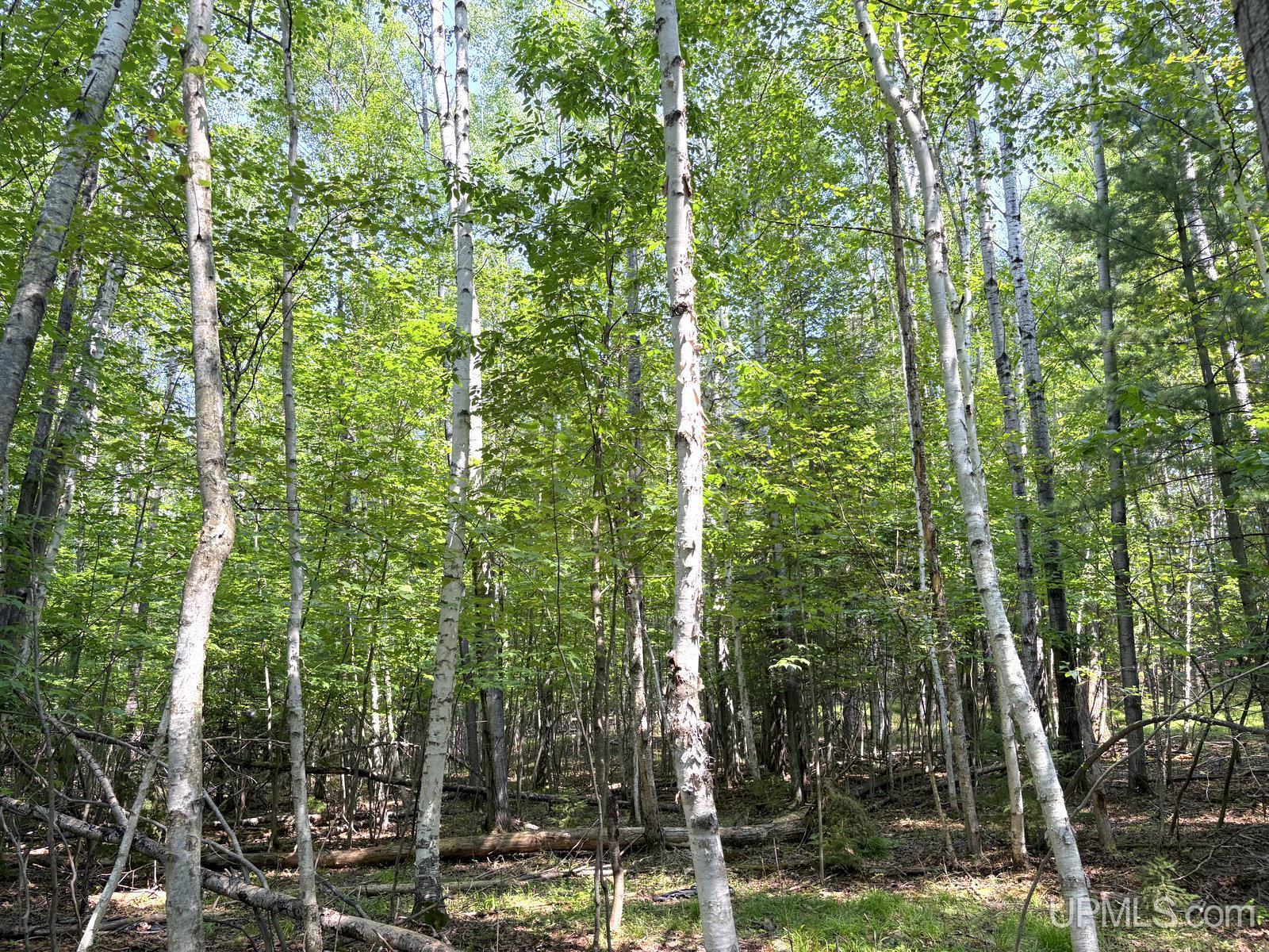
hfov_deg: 67.3
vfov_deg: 53.1
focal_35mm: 26
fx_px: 953
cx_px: 634
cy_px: 476
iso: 64
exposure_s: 1/338
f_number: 1.6
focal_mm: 5.96
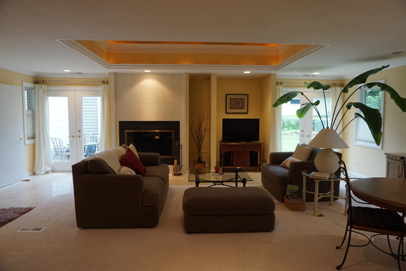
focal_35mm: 24
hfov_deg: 73.7
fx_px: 271
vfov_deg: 53.2
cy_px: 136
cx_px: 203
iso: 1250
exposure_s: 1/160
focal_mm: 16
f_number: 4
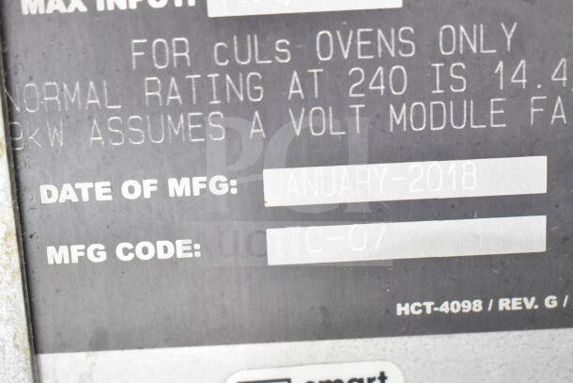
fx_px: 1075
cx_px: 286
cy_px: 192
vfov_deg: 20.2
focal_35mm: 68
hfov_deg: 29.9
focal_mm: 45
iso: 14400
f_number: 5
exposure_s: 1/80
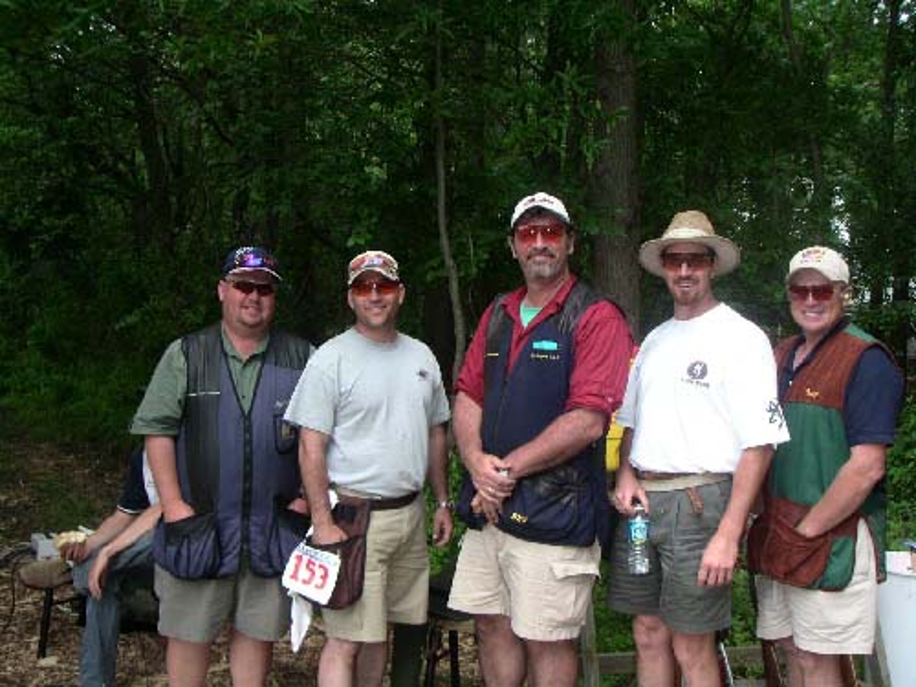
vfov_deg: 37.7
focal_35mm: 38
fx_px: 1006
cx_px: 458
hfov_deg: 49.0
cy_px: 344
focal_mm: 6
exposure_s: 1/500
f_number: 2.8
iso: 160
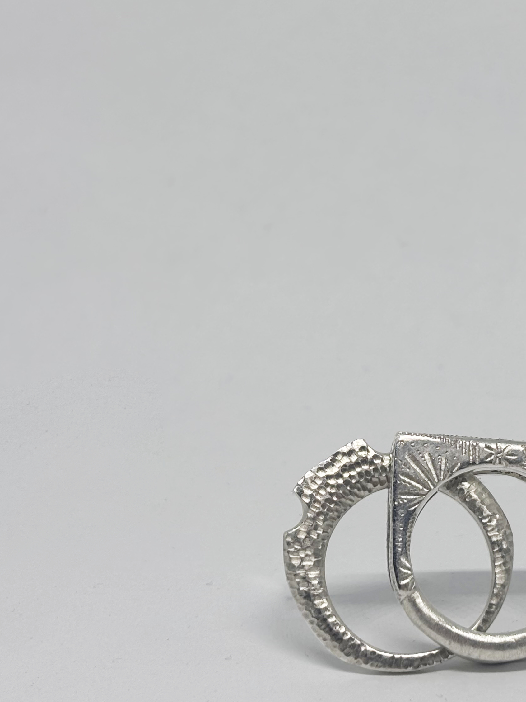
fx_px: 1884
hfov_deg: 15.8
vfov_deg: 21.1
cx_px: 442
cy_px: 351
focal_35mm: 93
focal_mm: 6
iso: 32
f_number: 1.6
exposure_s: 1/194
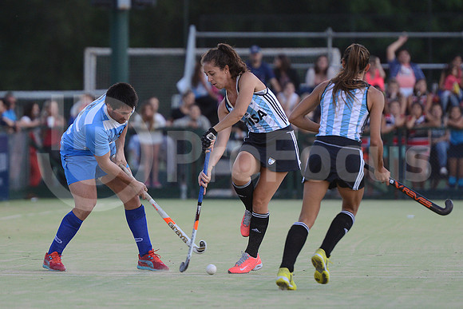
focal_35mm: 270
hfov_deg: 7.6
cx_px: 232
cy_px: 154
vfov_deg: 5.1
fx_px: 3473
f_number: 4
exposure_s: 1/500
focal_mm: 270
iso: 1250
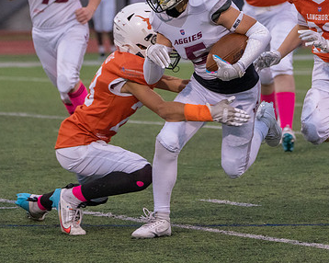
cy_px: 95
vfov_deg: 3.7
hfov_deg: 4.6
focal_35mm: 420
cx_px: 207
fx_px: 4087
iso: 4000
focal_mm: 189
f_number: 5.6
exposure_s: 1/1000
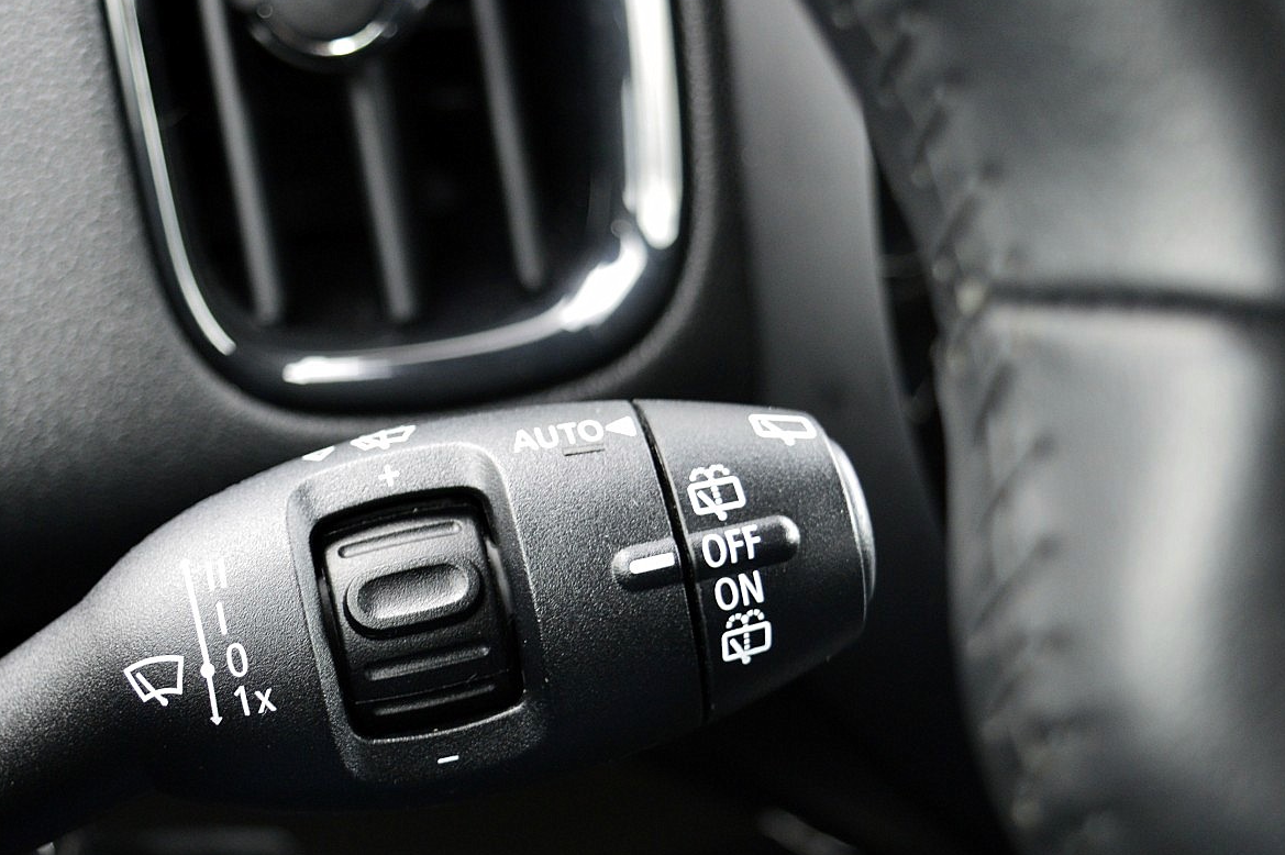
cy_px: 476
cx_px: 432
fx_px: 2675
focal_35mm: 75
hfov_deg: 26.9
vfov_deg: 18.2
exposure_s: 1/60
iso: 800
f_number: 4.8
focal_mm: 36
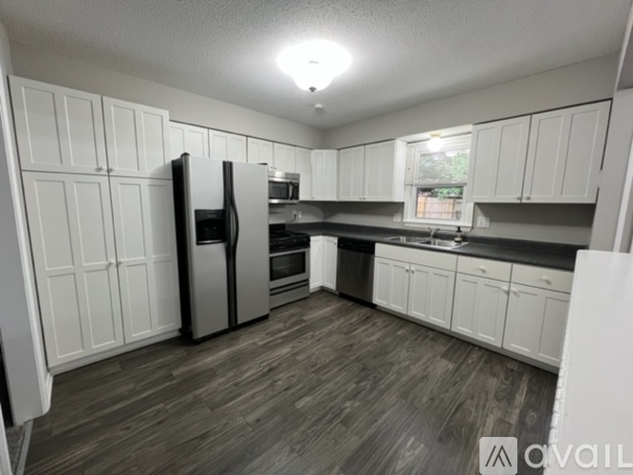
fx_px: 238
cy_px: 238
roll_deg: -0.8
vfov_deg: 89.9
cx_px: 316
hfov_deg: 106.2
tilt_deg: -7.4
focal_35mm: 13
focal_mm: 1.57
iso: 200
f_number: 1.8
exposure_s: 1/60
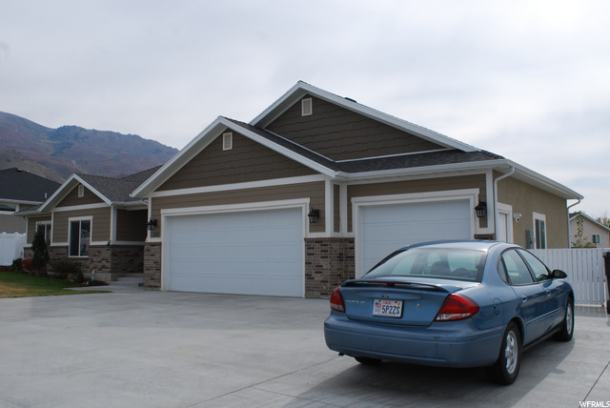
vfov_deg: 40.0
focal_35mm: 33
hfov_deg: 57.2
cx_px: 305
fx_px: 560
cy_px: 204
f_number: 8
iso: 100
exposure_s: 1/250
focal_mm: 22
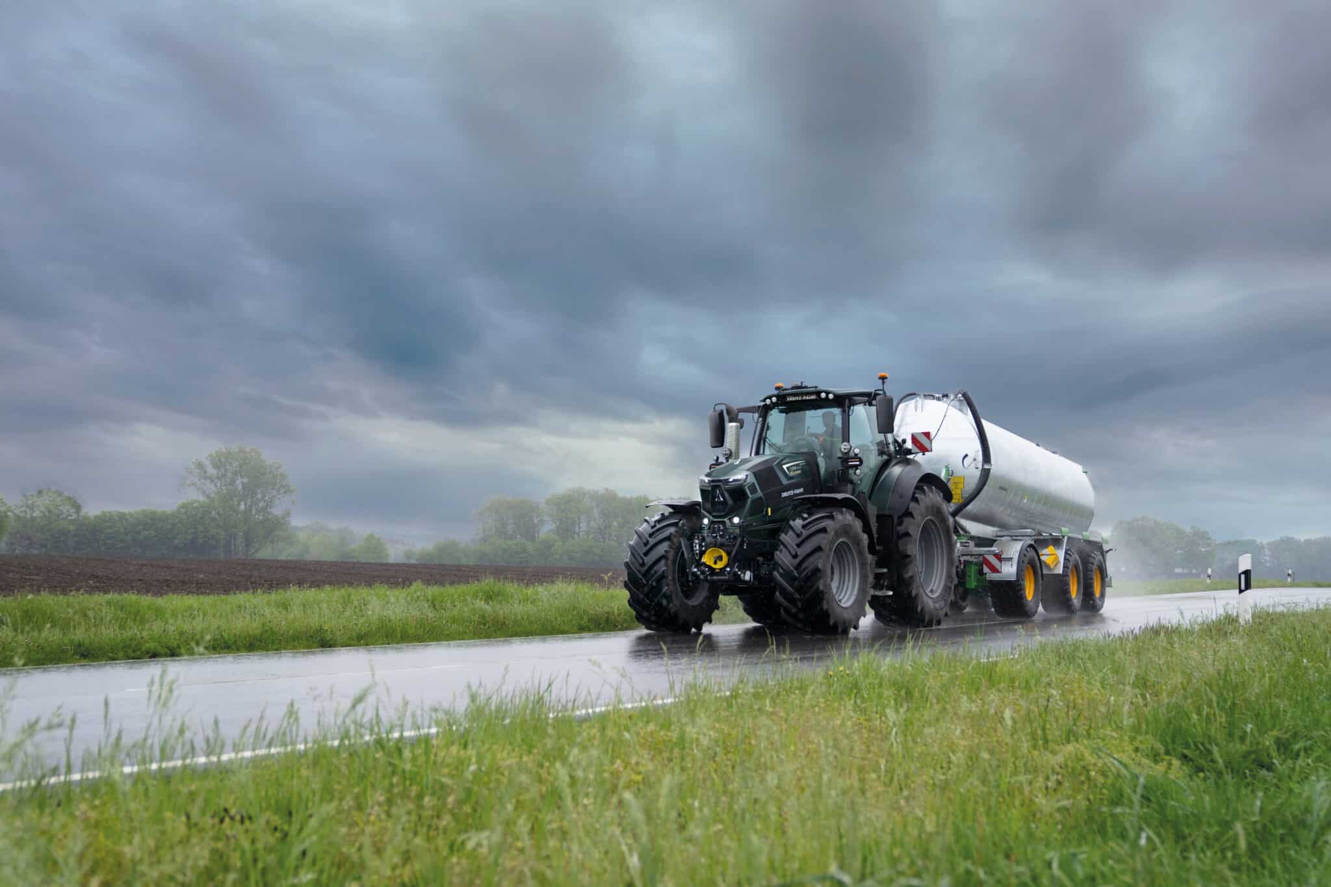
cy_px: 444
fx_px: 1294
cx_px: 666
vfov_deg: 37.8
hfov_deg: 54.4
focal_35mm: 35
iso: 100
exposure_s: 1/800
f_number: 2.8
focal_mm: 35
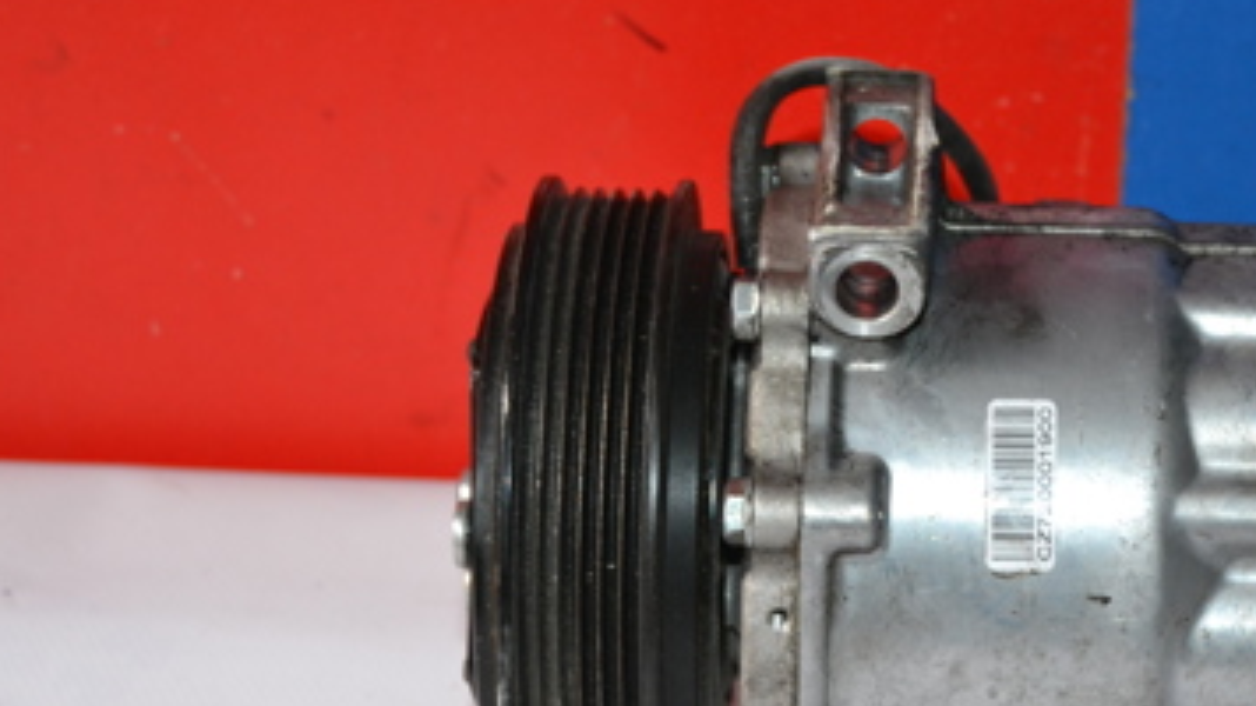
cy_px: 473
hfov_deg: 21.4
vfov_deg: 12.2
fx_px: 3294
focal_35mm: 99
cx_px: 914
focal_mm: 35
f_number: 4.5
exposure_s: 1/60
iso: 720
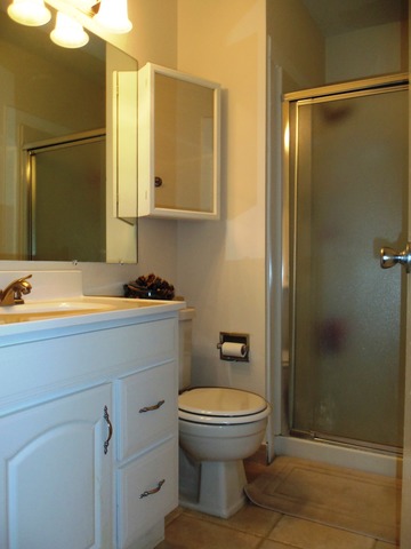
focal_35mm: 29
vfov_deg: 61.7
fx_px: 459
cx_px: 206
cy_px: 274
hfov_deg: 48.2
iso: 100
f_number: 3.4
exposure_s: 1/30
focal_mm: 5.2
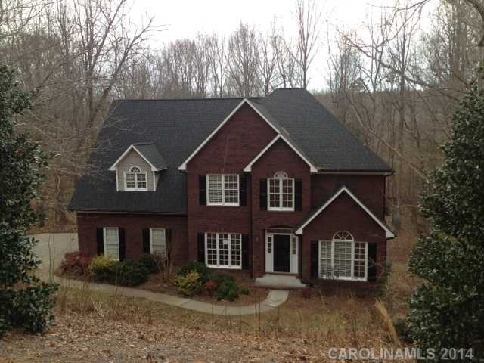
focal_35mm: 33
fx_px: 461
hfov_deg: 55.4
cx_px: 242
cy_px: 182
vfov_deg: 42.9
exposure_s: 1/120
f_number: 2.4
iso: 80
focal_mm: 4.13
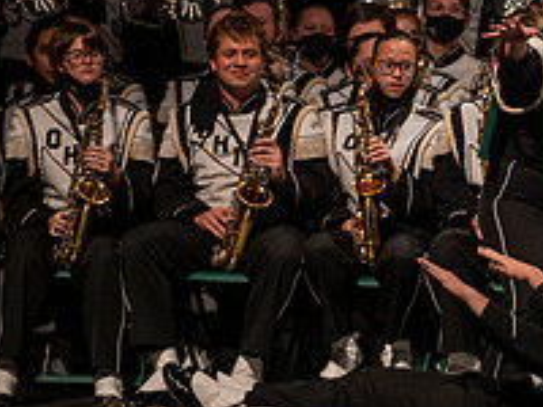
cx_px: 749
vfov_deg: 2.7
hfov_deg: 3.6
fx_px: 8722
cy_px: 136
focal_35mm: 556
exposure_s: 1/500
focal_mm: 200
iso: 1250
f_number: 3.5
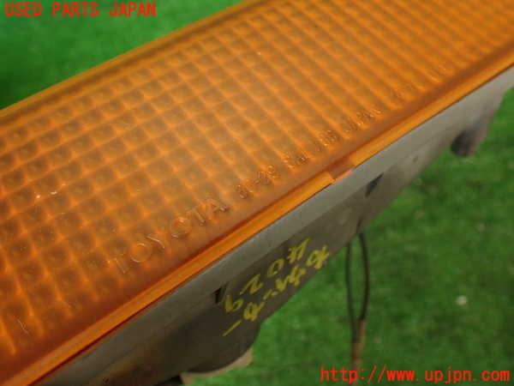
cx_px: 257
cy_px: 193
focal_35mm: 30
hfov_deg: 60.0
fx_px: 445
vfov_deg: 46.8
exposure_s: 1/60
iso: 160
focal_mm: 5.4
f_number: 2.3
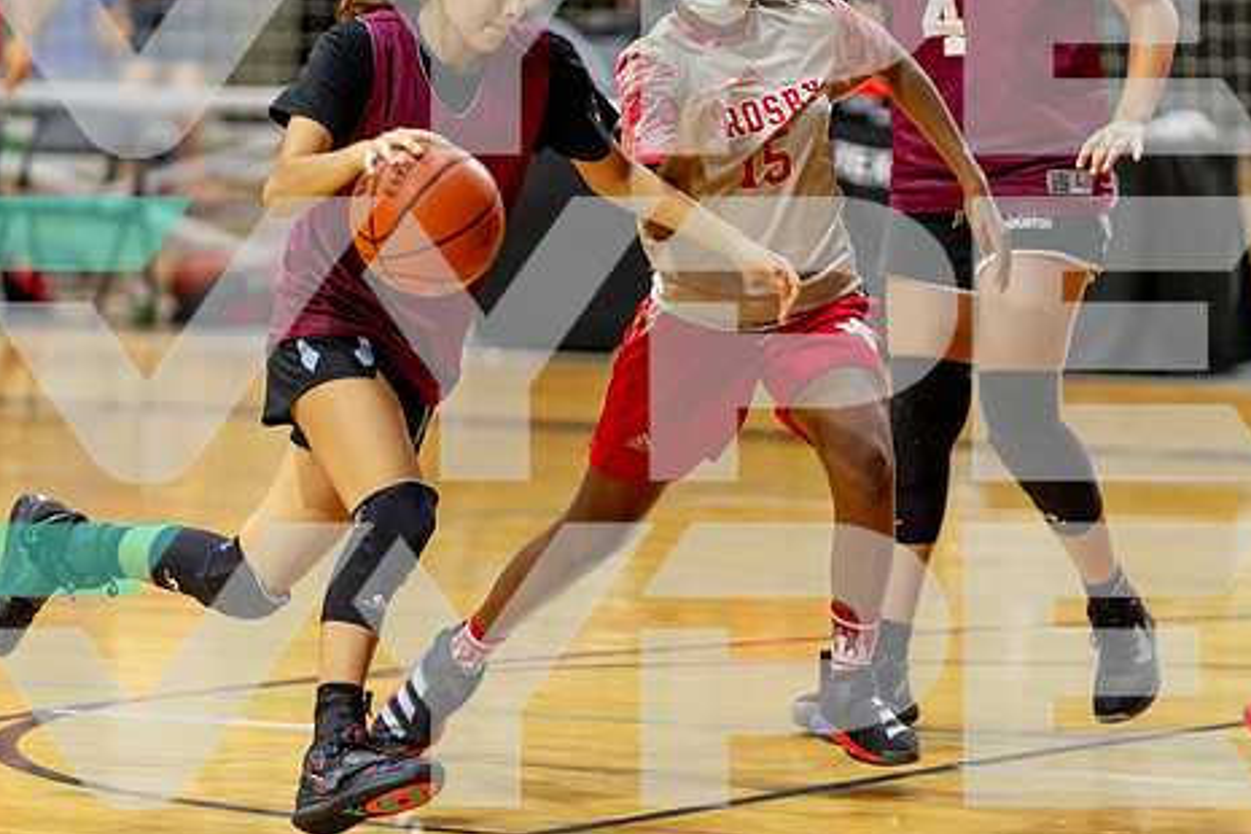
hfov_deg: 7.9
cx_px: 628
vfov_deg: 5.3
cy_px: 332
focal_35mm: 260
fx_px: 9034
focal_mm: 192
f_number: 2.8
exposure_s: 1/800
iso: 2500
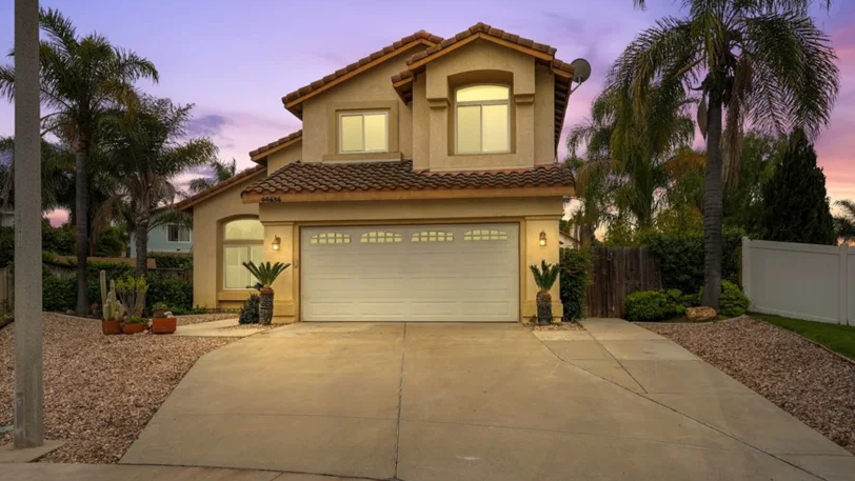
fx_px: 590
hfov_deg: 71.9
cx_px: 431
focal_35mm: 26
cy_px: 238
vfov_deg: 44.4
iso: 100
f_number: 6.3
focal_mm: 24
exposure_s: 1/200
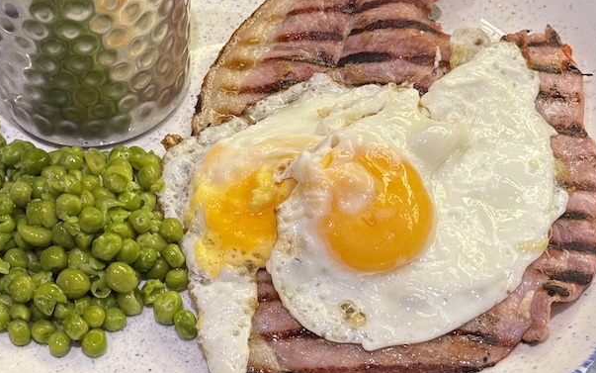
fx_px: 1462
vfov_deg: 14.5
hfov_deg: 23.0
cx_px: 238
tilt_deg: -48.7
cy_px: 129
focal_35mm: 90
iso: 100
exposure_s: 1/80
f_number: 1.78
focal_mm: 6.76
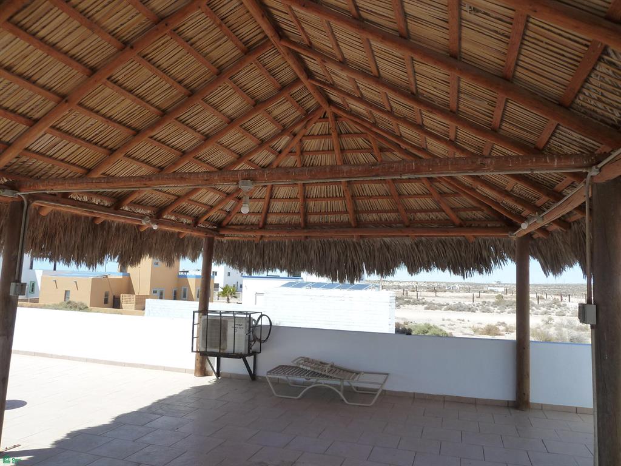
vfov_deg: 54.9
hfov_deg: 69.4
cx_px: 310
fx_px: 448
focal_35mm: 25
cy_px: 233
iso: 125
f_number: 4
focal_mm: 4.1
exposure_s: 1/400
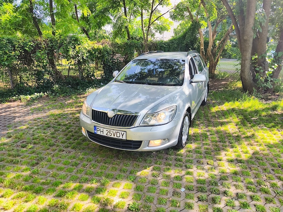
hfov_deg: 73.9
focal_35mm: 23
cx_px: 142
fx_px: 188
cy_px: 106
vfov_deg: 58.9
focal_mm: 6.18
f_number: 1.65
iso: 50
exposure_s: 1/172
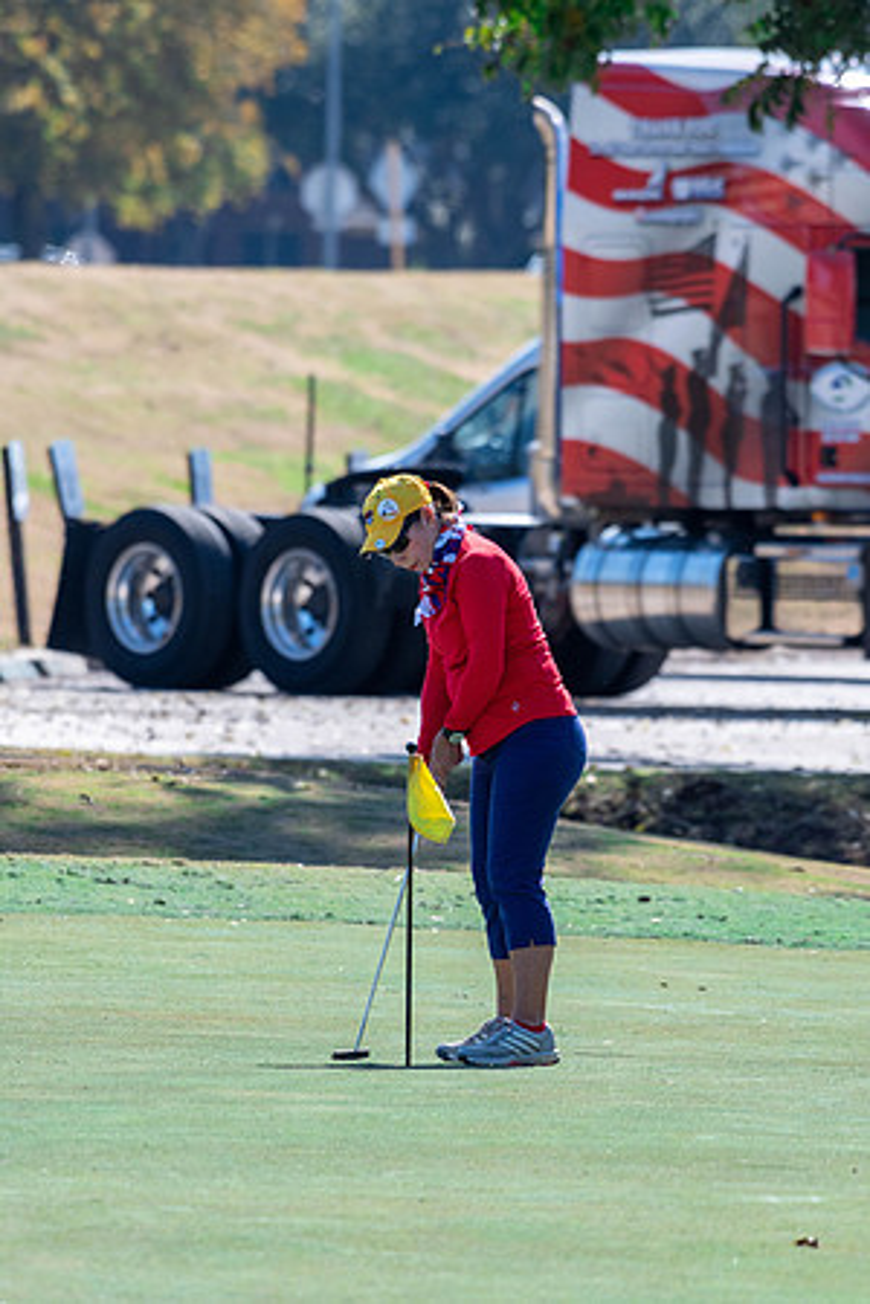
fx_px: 16855
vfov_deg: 4.4
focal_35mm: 465
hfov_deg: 3.0
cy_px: 652
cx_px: 435
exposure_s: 1/1250
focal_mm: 310
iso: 400
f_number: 5.6
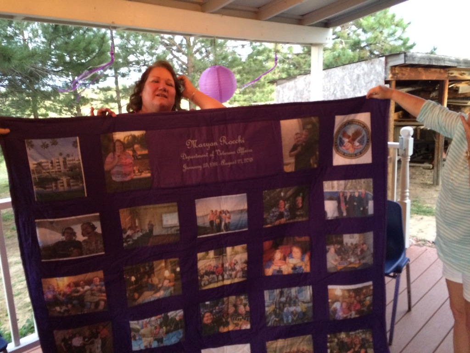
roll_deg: +2.9
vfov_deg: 48.2
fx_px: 394
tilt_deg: -11.9
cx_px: 235
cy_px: 176
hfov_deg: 61.7
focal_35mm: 29
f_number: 2.2
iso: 250
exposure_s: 1/15
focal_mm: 4.15
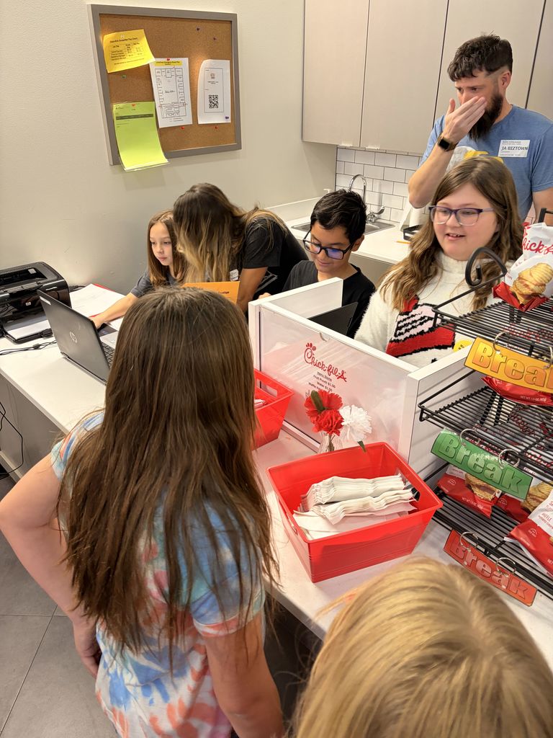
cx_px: 276
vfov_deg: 67.3
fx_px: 554
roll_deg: +0.3
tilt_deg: -26.9
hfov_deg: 53.1
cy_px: 369
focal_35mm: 26
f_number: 1.6
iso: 125
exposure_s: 1/60
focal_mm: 5.96
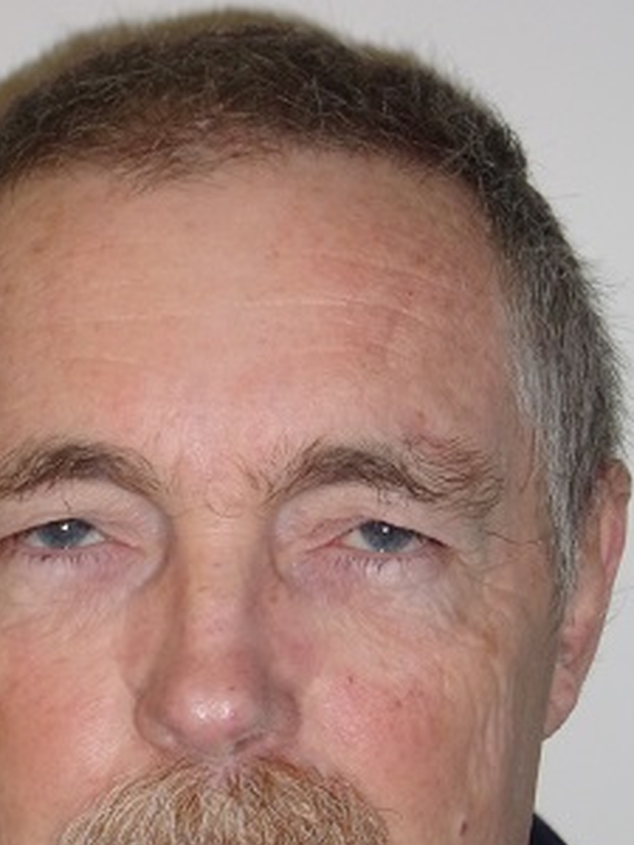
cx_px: 225
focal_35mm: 166
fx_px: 4054
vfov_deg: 11.9
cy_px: 627
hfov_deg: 8.9
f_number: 6.6
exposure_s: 1/60
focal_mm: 19.6
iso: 200
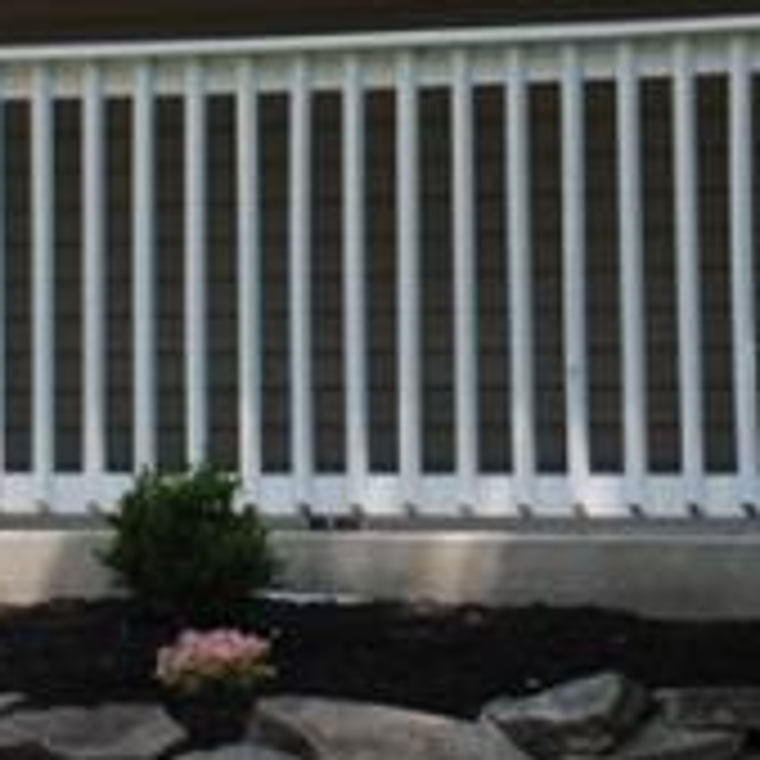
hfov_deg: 5.9
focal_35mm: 295
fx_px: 7328
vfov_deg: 5.9
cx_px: 400
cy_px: -483
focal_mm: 26
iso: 100
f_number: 7.1
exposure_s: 1/200
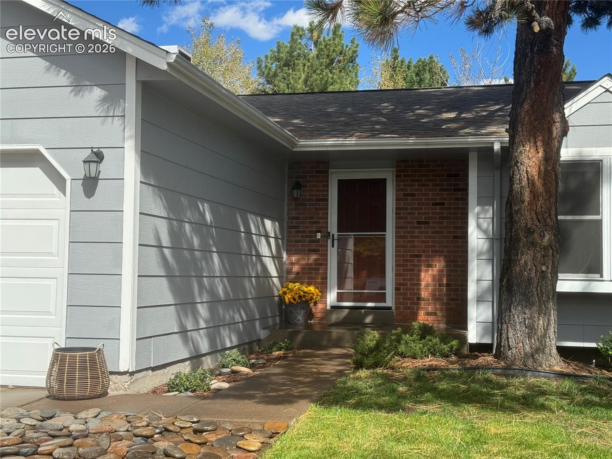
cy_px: 230
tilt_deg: +2.5
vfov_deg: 30.3
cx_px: 306
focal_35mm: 48
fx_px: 849
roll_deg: -1.2
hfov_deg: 39.7
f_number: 1.78
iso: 64
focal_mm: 6.76
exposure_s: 1/2959
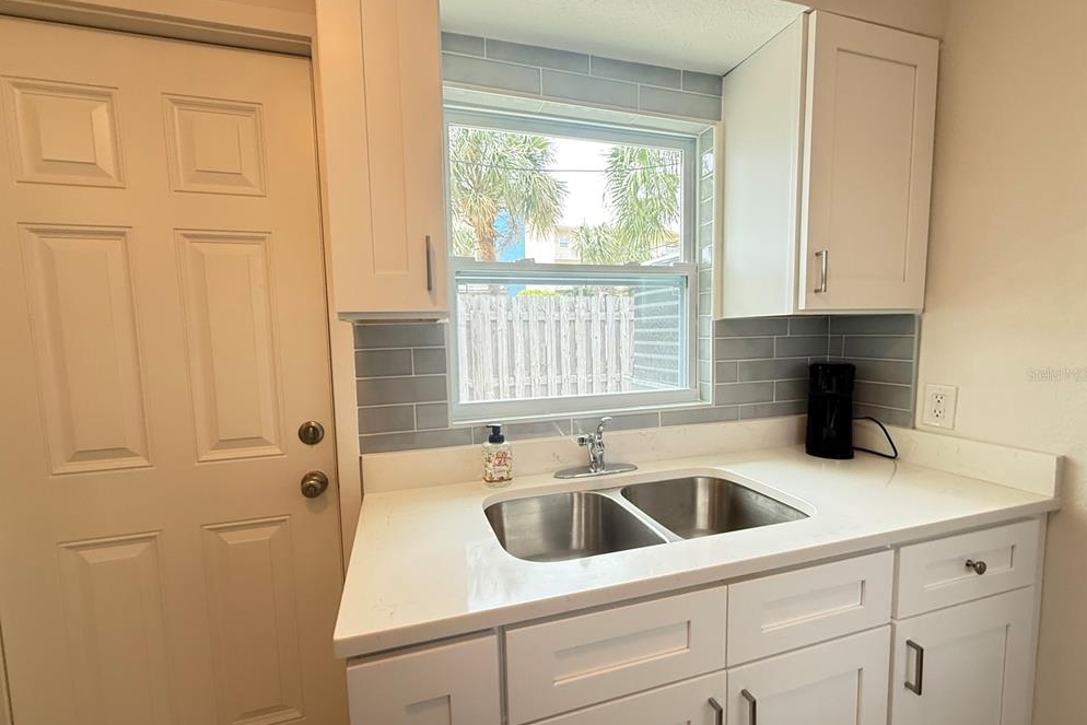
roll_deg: +1.0
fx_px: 453
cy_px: 374
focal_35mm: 15
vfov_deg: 77.3
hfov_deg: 100.4
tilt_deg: -4.3
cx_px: 534
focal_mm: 2.22
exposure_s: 1/120
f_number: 2.2
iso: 320
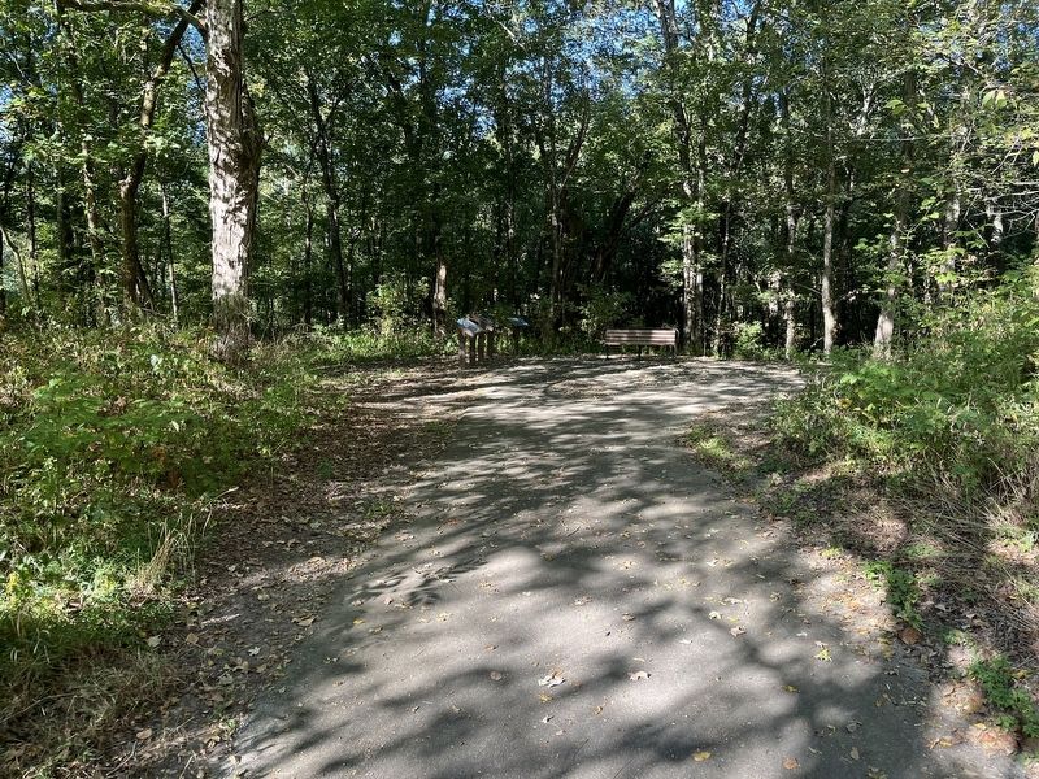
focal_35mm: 26
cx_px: 520
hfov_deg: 67.3
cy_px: 390
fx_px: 780
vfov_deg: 53.1
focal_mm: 5.1
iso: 40
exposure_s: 1/162
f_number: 1.6
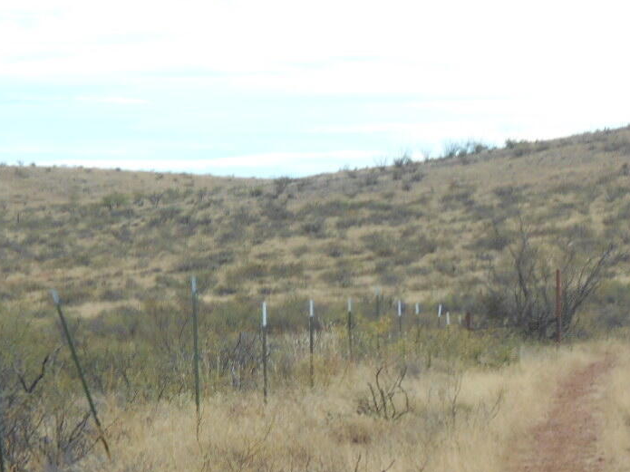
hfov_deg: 10.0
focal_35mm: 198
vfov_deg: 7.4
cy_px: 542
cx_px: 228
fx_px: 3603
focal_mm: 15.4
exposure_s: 1/60
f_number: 6.3
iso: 100
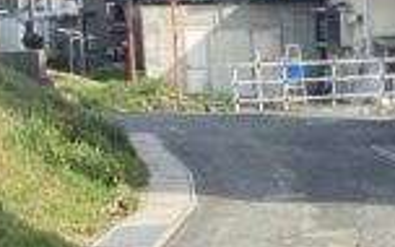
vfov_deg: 11.0
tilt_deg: -11.3
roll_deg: +1.3
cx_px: 322
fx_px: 1260
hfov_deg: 17.7
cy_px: 296
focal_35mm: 117
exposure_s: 1/648
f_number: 1.8
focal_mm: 3.99
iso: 32
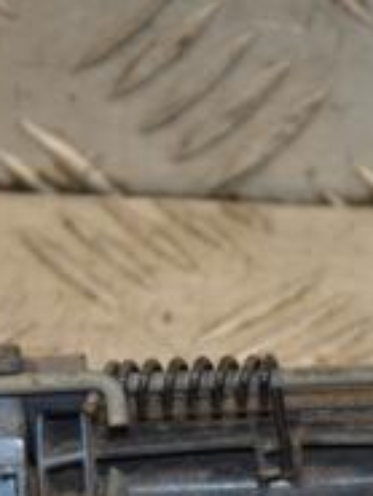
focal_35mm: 459
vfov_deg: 4.3
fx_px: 6587
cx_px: 429
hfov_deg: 3.2
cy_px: 488
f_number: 5.6
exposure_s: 1/160
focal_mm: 98
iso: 800
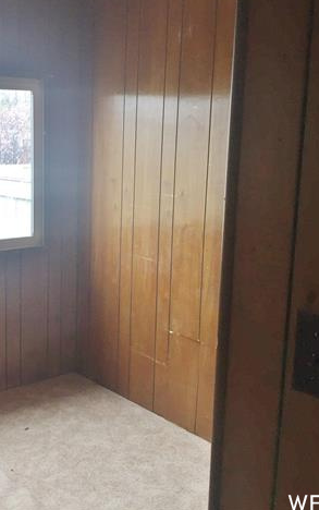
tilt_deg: -9.2
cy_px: 253
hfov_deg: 29.4
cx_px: 34
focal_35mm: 42
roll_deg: -0.8
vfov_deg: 47.2
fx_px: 584
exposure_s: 1/120
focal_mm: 4.15
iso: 40
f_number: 2.2
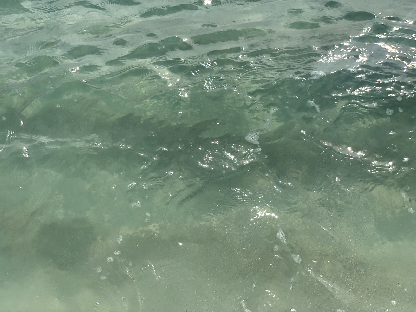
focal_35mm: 52
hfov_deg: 36.8
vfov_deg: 28.0
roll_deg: +3.9
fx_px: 625
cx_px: 208
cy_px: 156
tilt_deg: -42.2
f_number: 2.4
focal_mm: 6
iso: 16
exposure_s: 1/2825
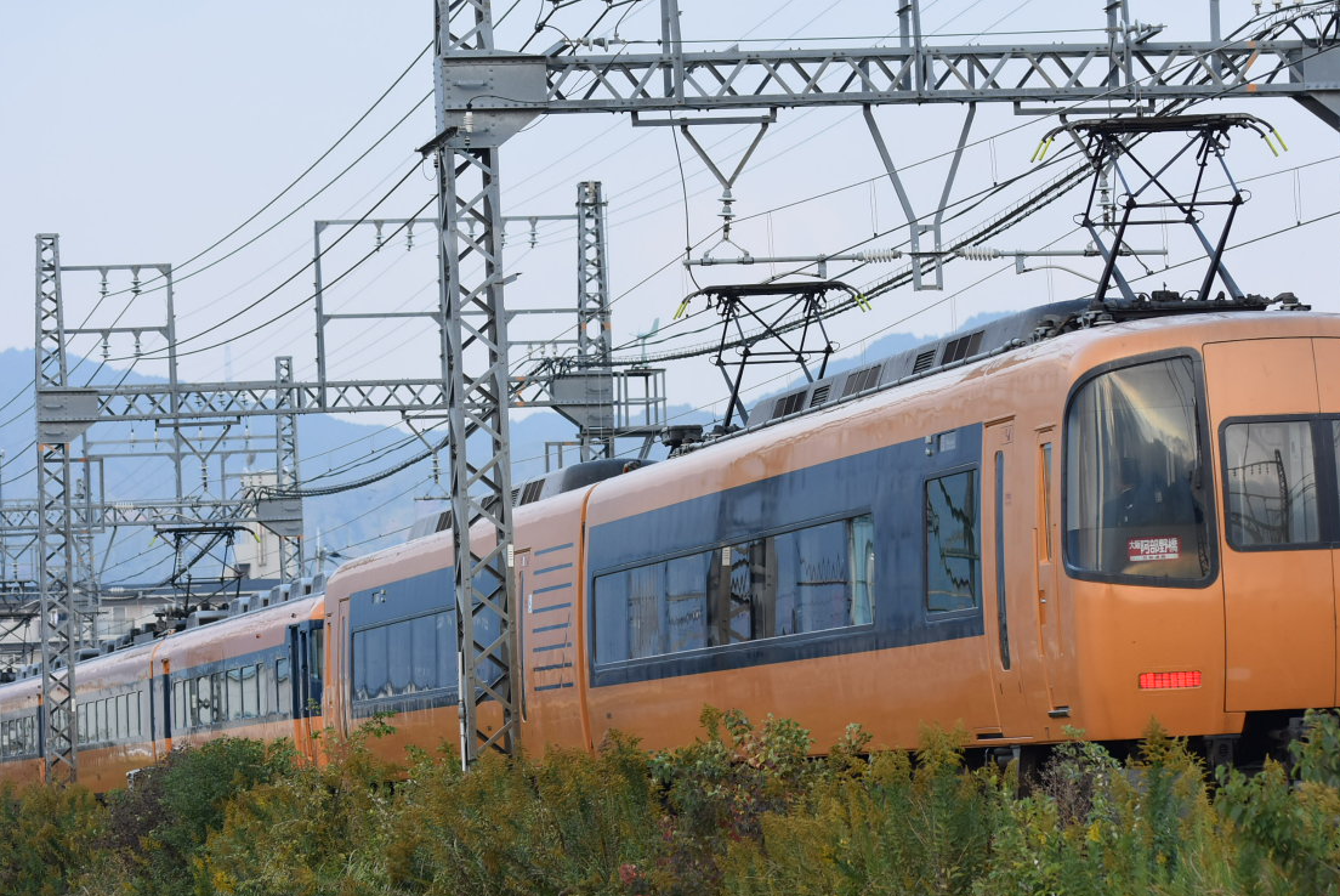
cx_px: 716
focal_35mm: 183
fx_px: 6801
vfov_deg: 7.5
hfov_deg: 11.3
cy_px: 518
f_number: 4
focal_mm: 105
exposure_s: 1/1000
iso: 640
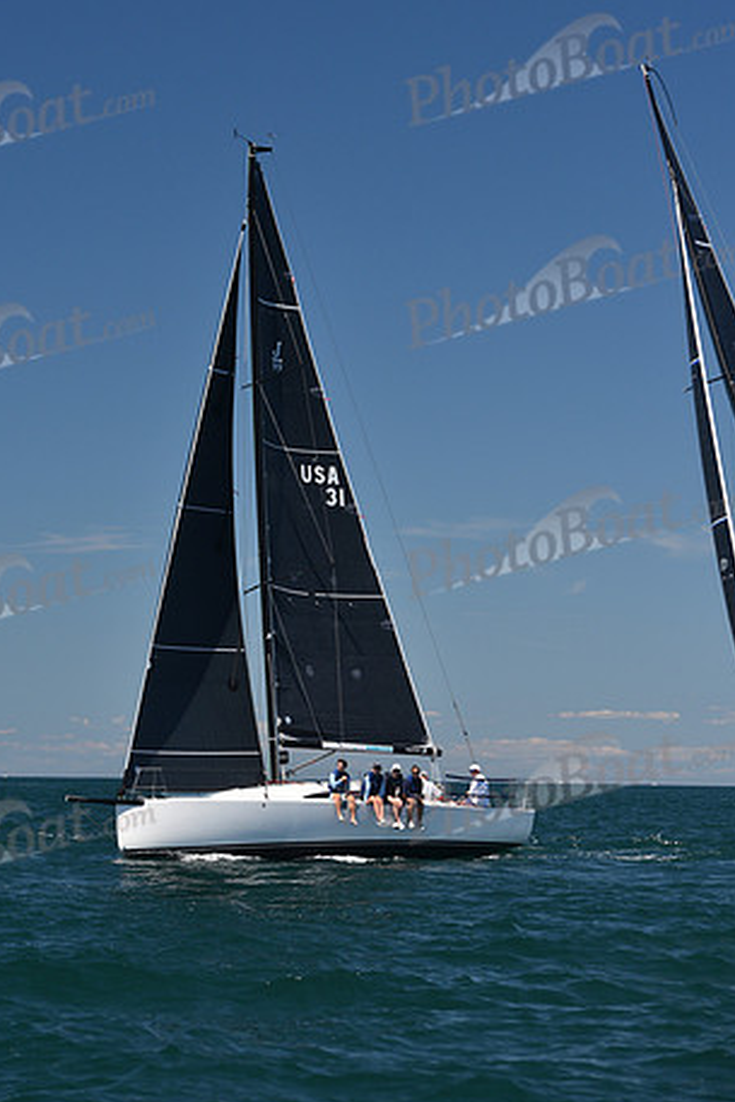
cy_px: 446
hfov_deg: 10.8
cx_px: 281
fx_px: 3886
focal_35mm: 127
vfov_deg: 16.1
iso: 250
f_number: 5
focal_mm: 100
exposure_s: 1/800
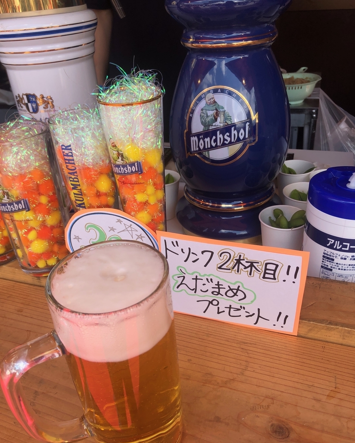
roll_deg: +4.6
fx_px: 394
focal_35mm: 30
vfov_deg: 58.7
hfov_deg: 48.5
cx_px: 175
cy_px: 232
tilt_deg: -31.8
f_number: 1.8
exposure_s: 1/533
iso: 20
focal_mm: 3.99
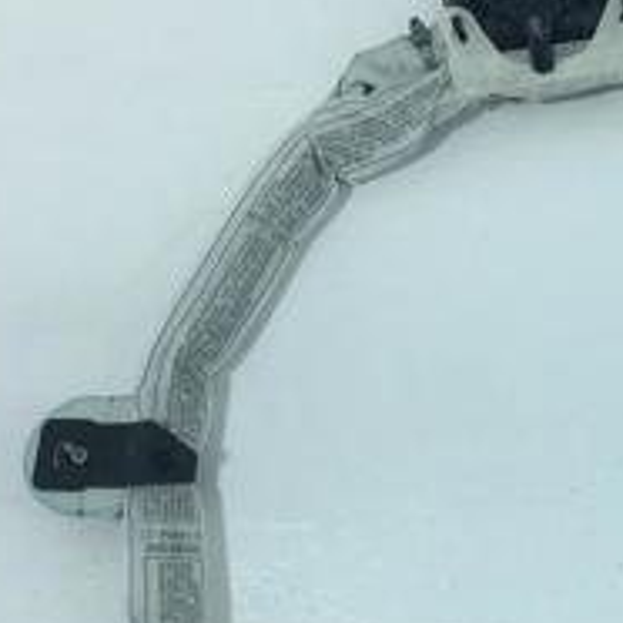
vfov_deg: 19.4
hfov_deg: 18.6
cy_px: 563
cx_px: 757
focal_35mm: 88
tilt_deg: -76.2
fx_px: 1792
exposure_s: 1/455
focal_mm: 4.15
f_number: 2.2
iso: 25
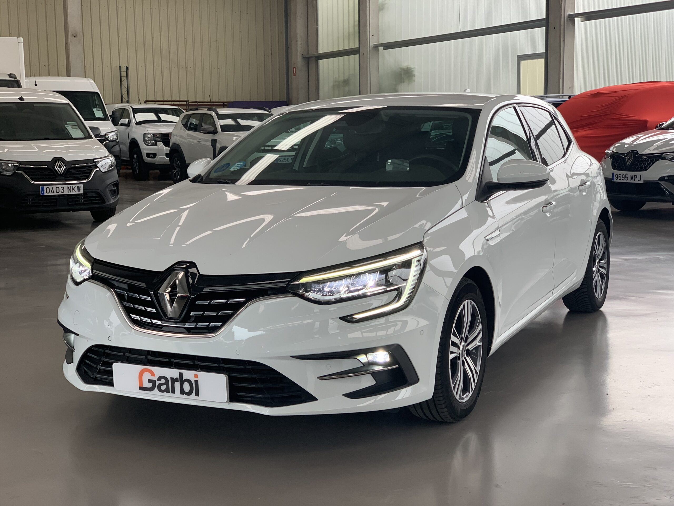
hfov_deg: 36.8
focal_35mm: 52
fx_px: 1012
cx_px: 337
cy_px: 253
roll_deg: -0.9
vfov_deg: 28.0
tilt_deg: -7.9
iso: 50
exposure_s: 1/100
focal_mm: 6
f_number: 2.4
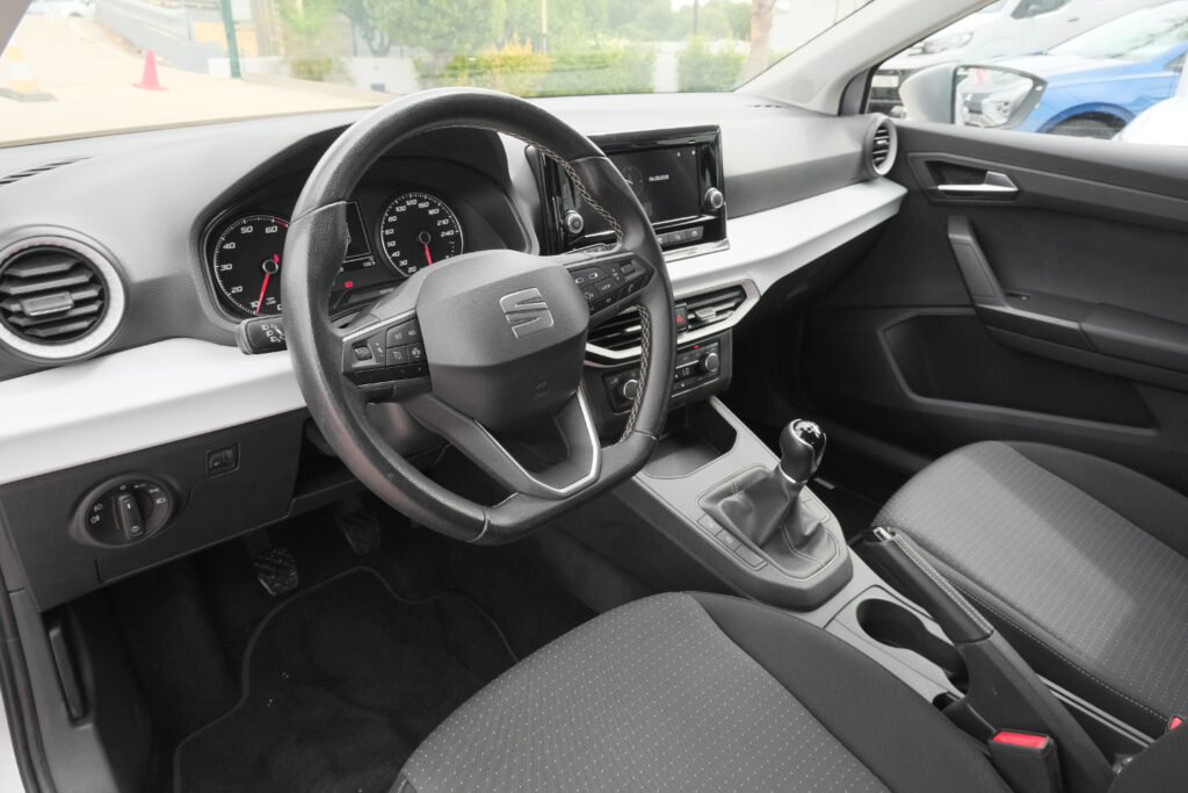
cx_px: 594
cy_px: 396
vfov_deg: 53.1
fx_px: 792
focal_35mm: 24
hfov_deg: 73.7
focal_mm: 16.1
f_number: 9
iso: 1600
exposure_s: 1/125
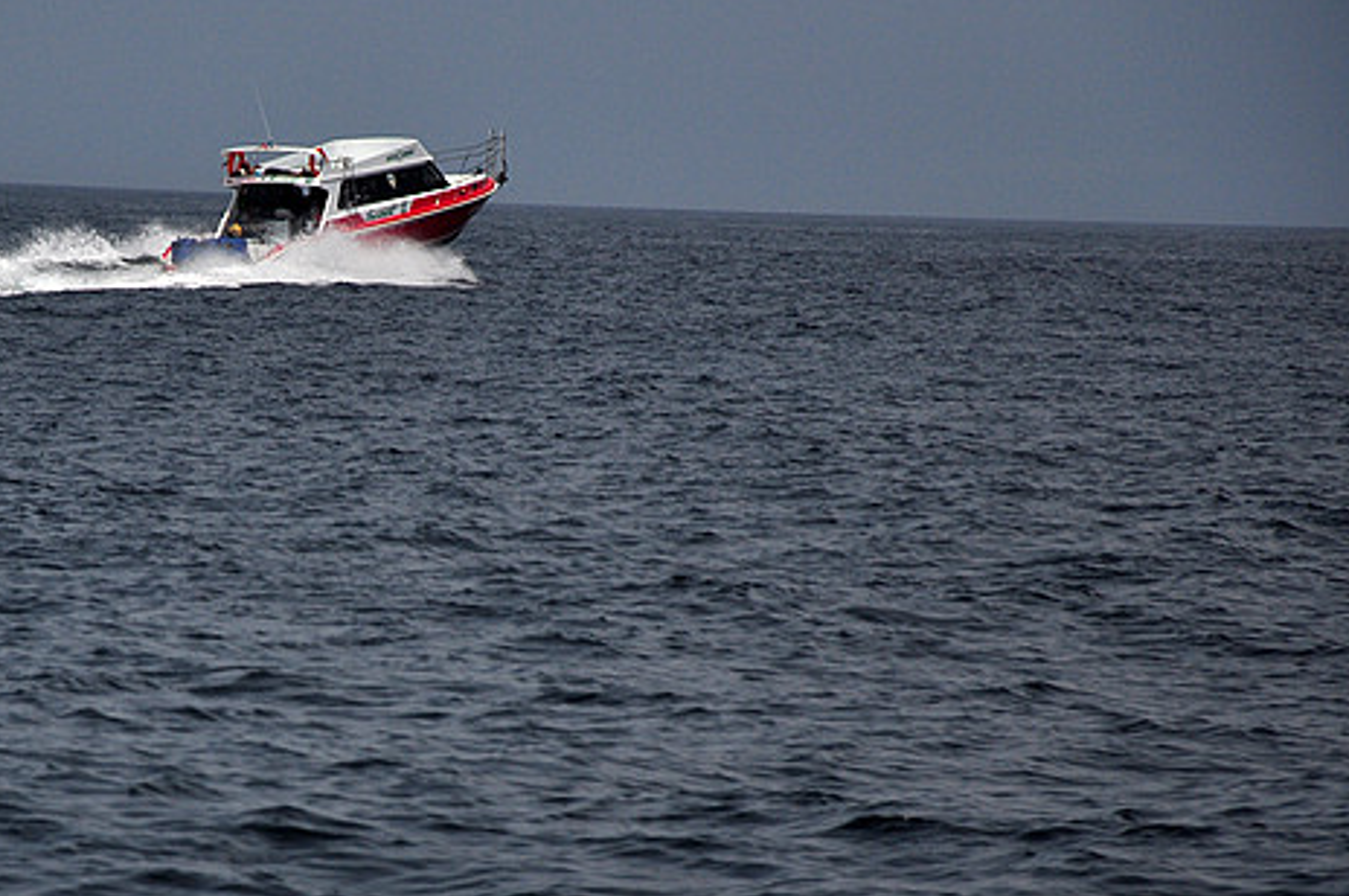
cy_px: 672
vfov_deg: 5.4
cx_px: 331
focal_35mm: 255
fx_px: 9535
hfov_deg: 8.1
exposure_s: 1/4000
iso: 200
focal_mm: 105
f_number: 5.6
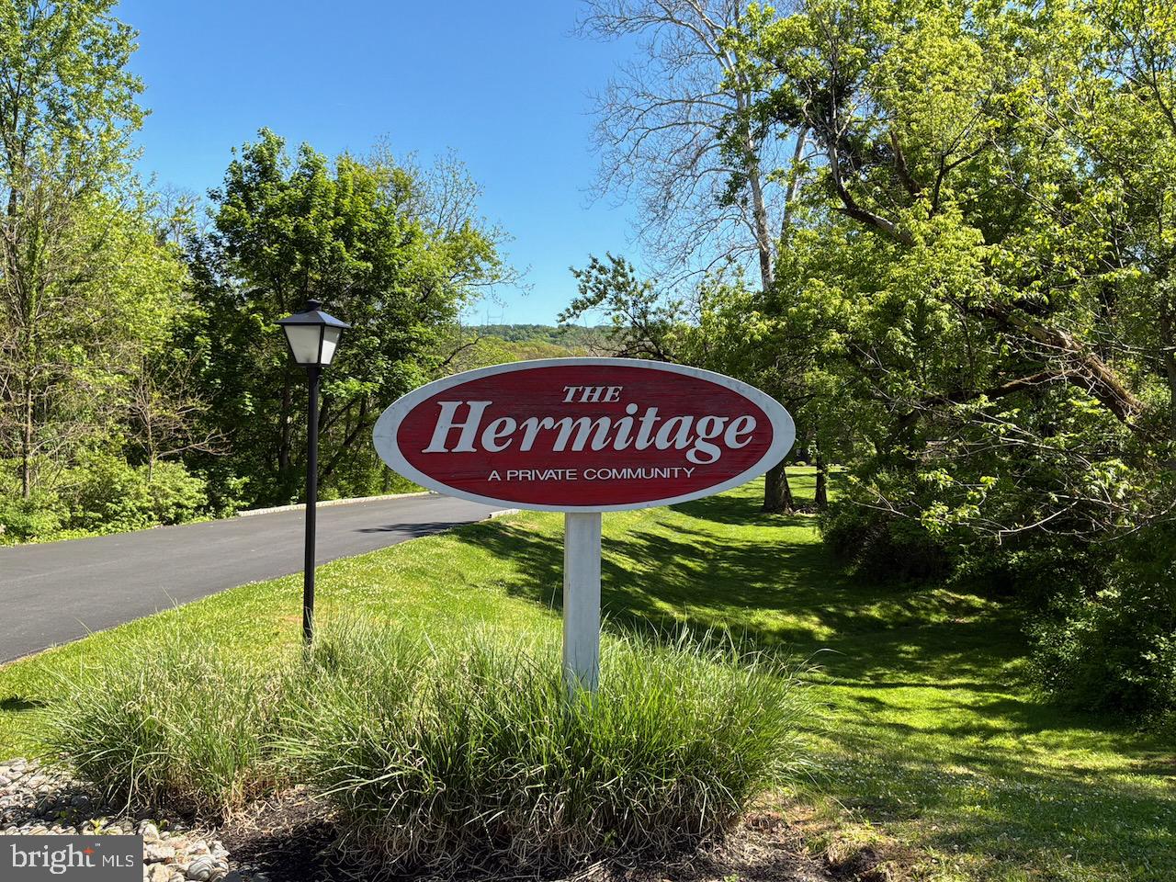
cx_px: 588
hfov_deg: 63.4
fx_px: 951
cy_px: 441
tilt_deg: -3.7
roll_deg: -0.9
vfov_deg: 49.7
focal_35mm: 28
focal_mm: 3
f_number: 1.8
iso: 25
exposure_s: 1/842
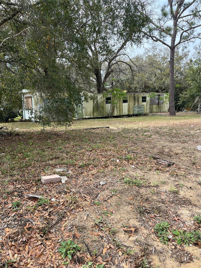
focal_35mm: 26
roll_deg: +1.8
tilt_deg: -9.0
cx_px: 100
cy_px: 134
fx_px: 201
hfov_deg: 53.1
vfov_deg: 67.3
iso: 50
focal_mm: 5.7
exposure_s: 1/1597
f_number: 1.5
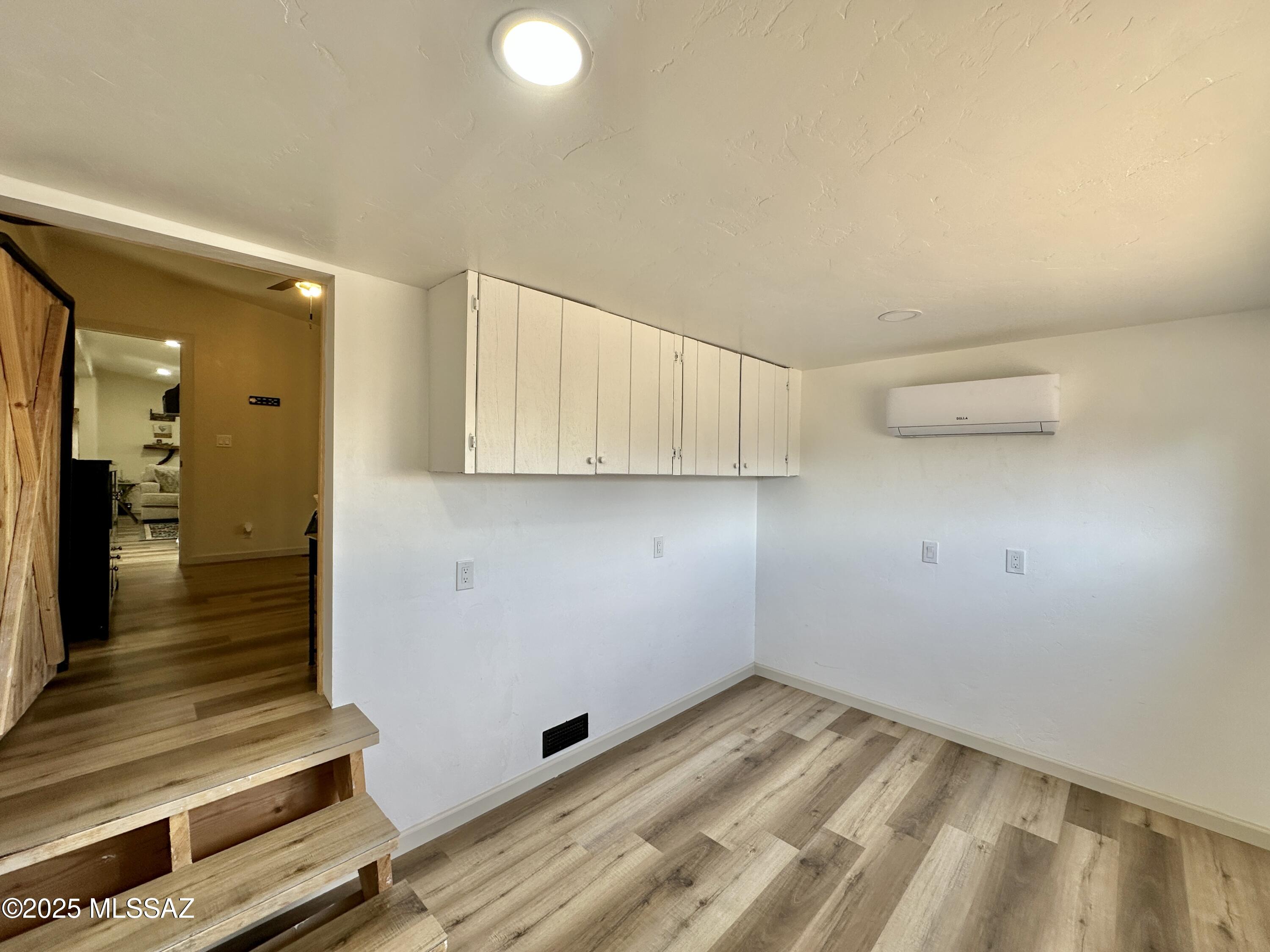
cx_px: 635
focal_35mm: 14
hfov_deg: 102.1
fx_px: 514
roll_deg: -0.2
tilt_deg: -0.1
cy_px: 476
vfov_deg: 85.7
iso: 50
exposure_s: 1/120
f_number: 2.2
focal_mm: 2.22
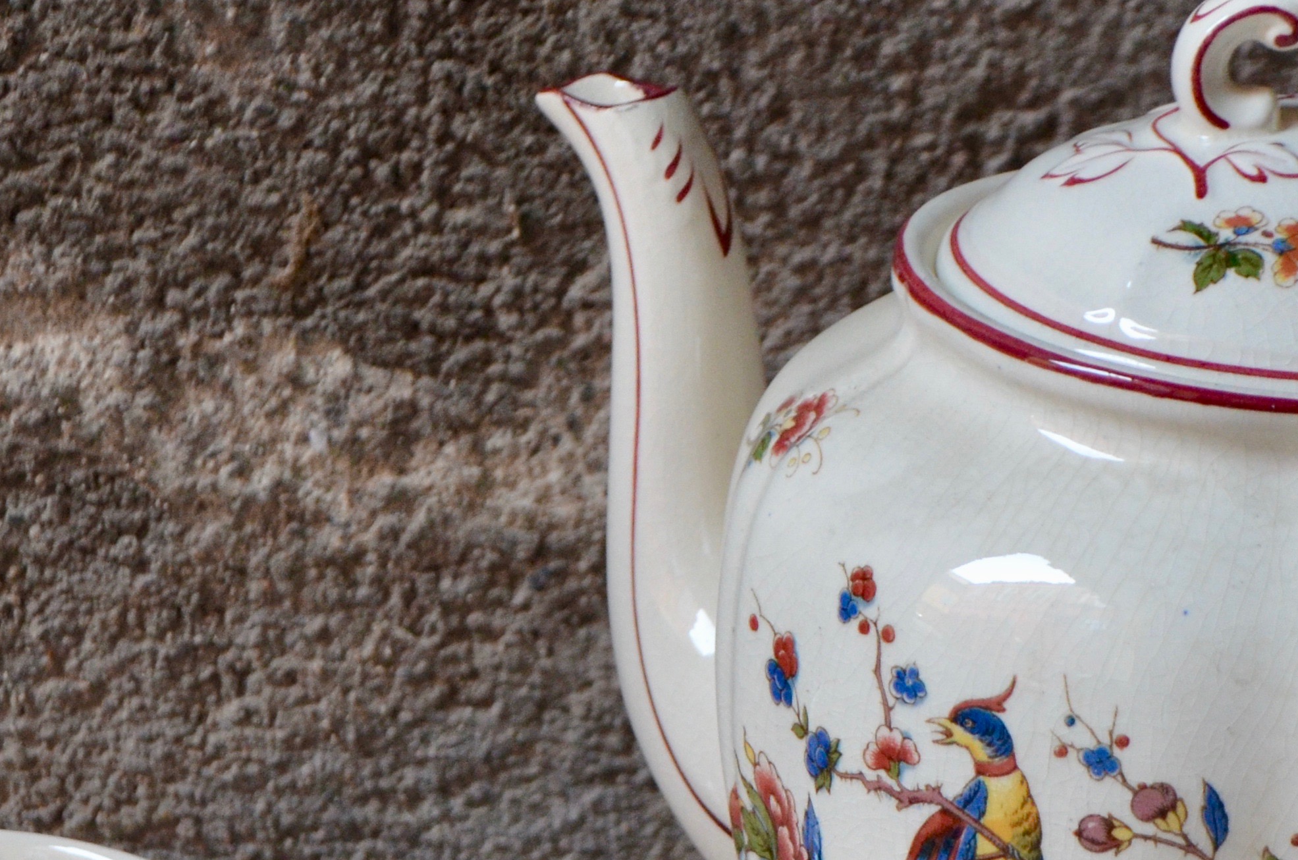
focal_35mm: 150
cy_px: 864
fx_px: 5398
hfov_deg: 13.7
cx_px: 685
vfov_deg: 9.1
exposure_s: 1/160
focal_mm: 40
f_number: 6.3
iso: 1250
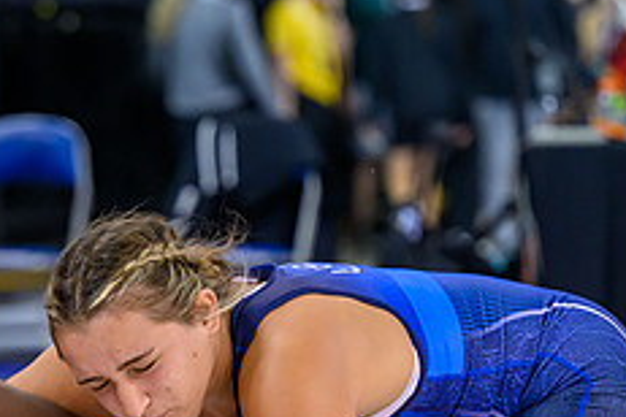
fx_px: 4869
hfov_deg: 7.4
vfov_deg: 4.9
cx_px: 250
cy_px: 353
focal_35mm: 280
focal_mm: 101
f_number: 2.8
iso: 3200
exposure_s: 1/800
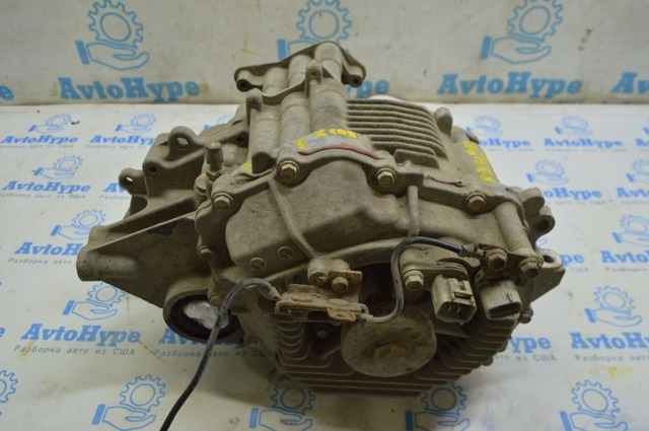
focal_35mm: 27
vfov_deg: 47.8
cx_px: 324
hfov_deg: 67.4
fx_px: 486
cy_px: 216
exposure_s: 1/25
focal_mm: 18
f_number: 5.6
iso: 400
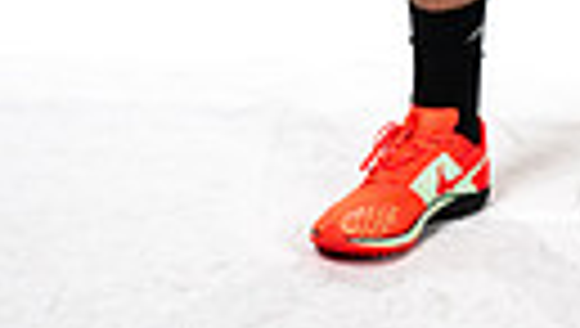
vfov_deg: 5.7
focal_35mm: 204
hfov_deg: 10.5
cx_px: 562
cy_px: -535
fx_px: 3142
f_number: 7.1
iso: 400
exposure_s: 1/320
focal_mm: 56
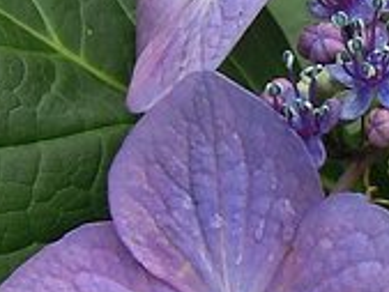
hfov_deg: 10.1
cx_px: 615
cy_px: 209
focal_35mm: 188
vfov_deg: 7.9
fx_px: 2114
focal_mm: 5.5
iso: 160
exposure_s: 1/320
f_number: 3
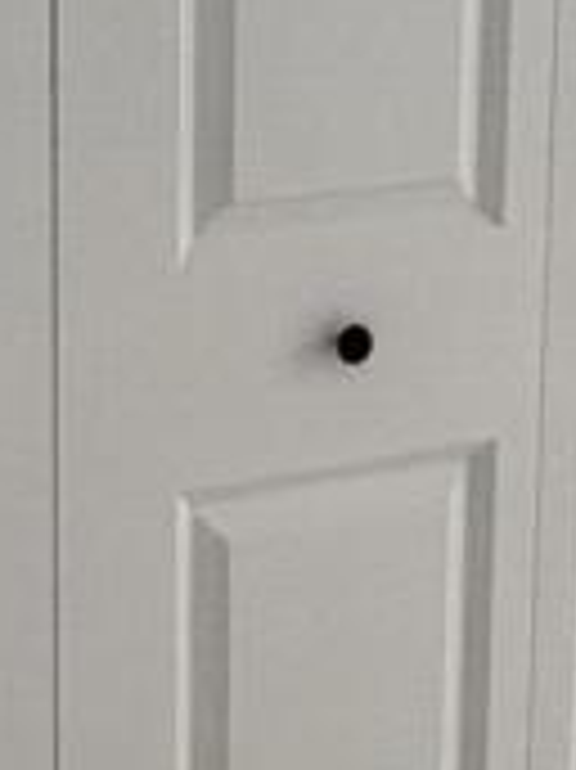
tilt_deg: -6.6
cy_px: 95
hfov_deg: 16.7
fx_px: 1866
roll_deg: +1.5
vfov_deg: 22.8
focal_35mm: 84
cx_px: -130
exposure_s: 1/60
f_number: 2.2
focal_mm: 2.22
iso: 200
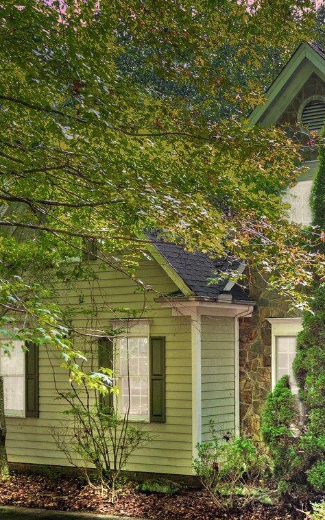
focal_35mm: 55
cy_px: 349
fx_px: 780
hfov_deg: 21.5
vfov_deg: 36.5
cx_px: 409
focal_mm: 20
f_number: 4
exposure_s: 1/200
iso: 640
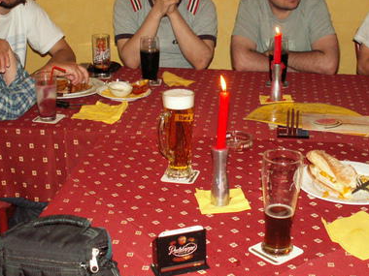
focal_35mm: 59
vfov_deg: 24.8
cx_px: 195
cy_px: 112
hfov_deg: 32.7
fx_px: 629
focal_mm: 5.86
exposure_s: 1/40
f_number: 2.8
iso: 160
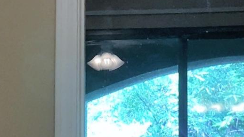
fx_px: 1184
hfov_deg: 11.8
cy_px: -18
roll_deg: +0.9
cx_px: 75
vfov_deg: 6.6
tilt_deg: +10.3
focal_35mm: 183
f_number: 2.2
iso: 25
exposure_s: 1/33
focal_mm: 4.15
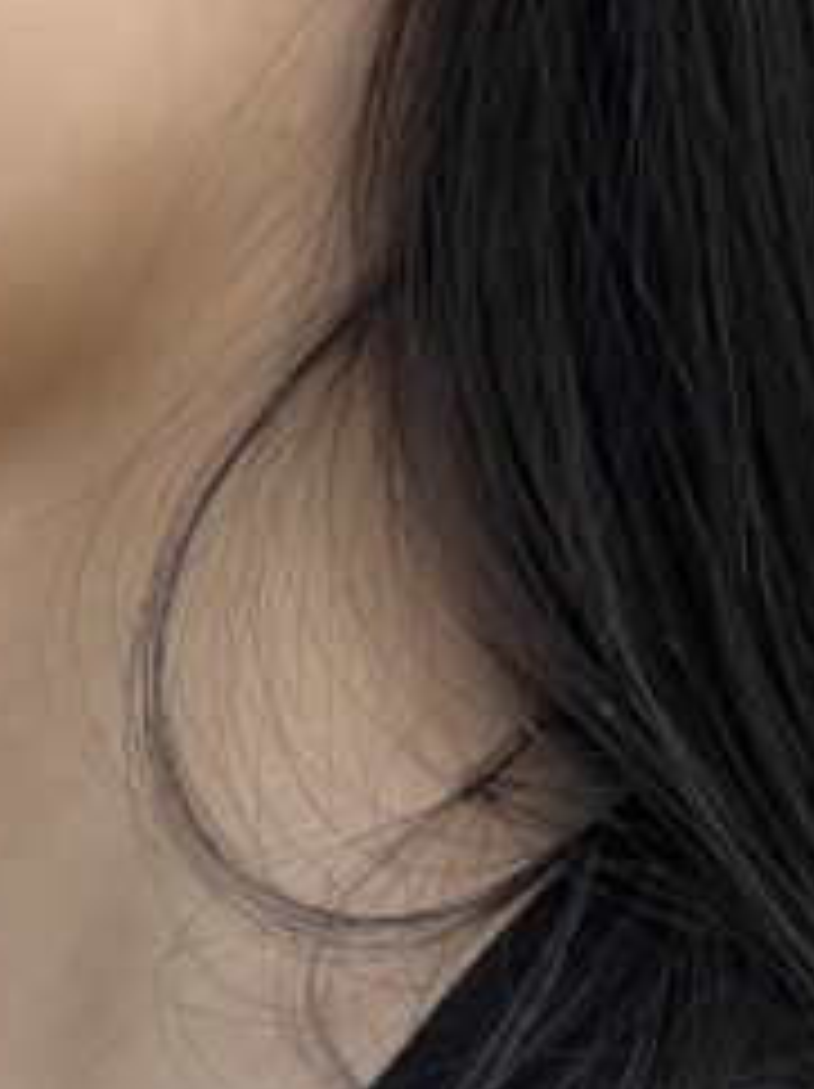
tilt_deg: -1.2
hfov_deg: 5.7
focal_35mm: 260
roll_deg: -0.2
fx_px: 8166
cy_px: 140
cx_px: 18
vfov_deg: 7.6
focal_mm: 9
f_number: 2.8
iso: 32
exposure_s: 1/253
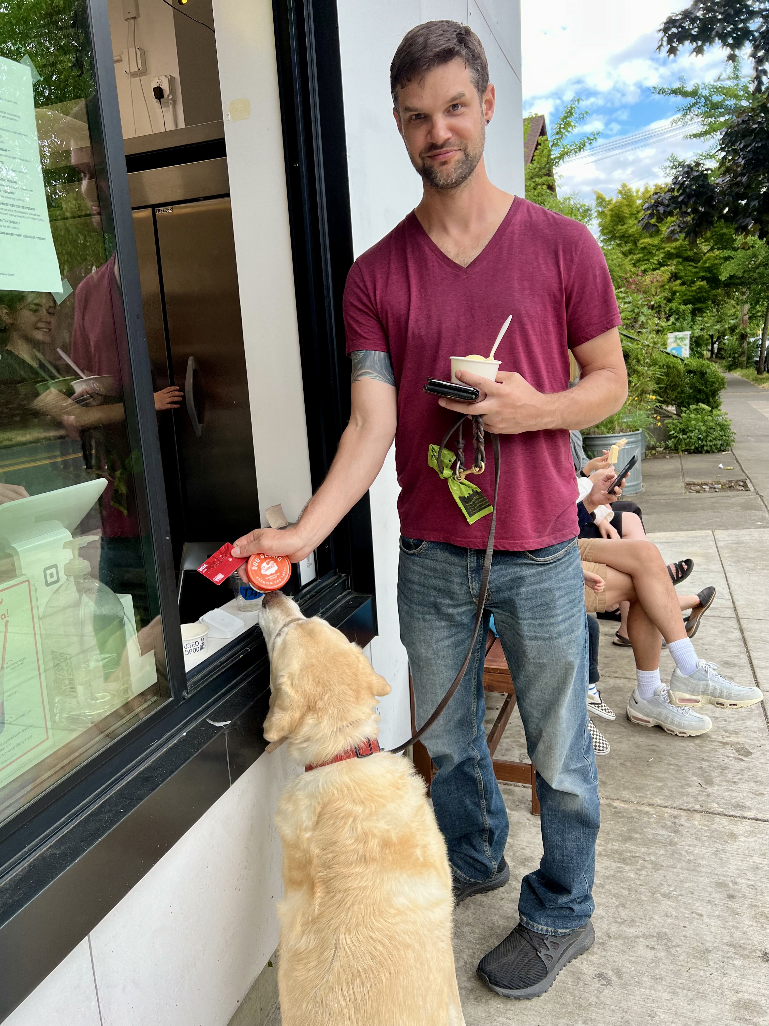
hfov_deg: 53.1
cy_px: 513
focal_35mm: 26
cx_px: 384
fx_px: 770
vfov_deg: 67.3
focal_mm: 5.7
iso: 50
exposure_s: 1/422
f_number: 1.5
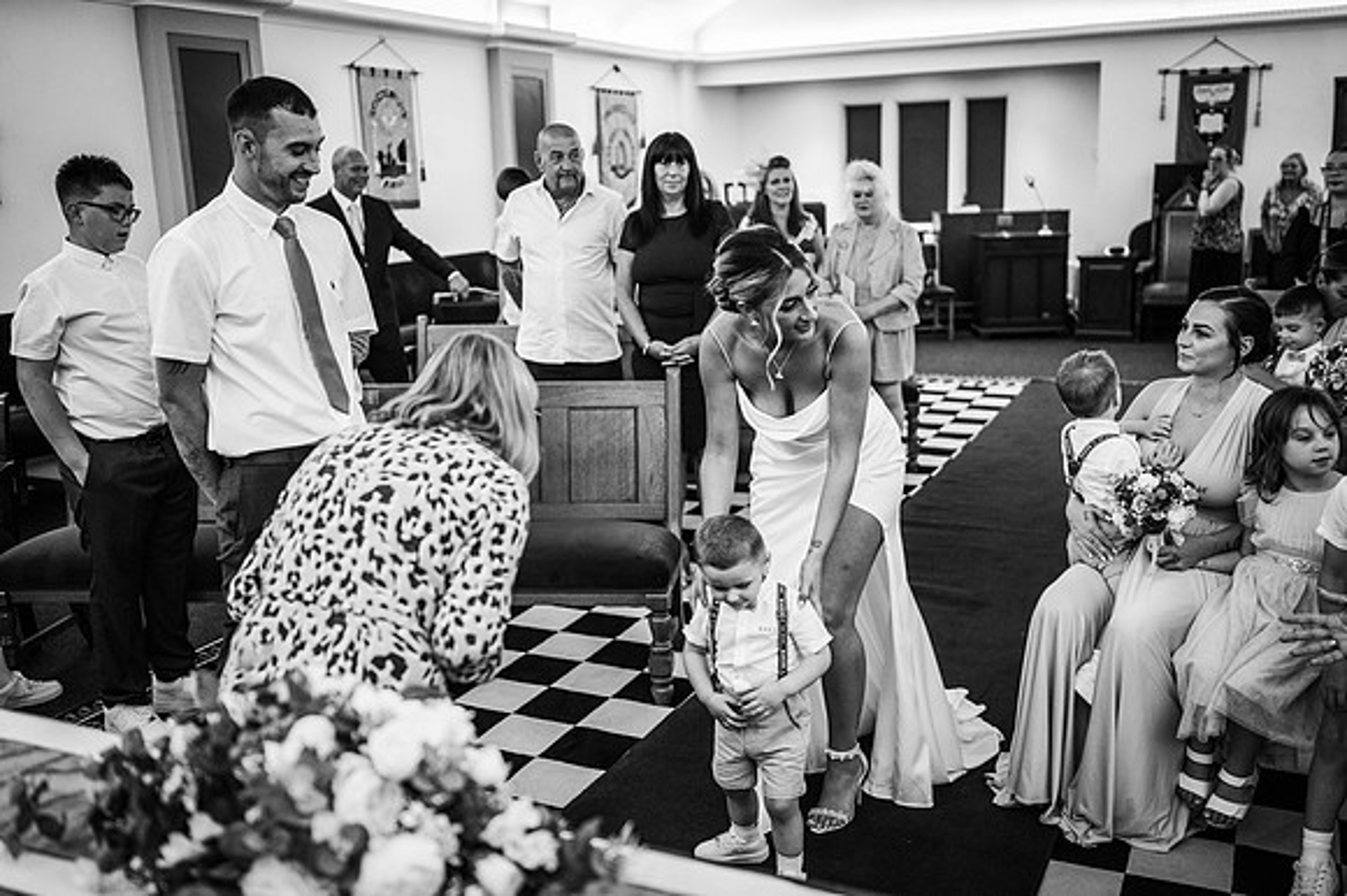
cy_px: 448
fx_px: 1309
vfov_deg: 37.8
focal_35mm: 35
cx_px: 674
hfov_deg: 54.5
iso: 900
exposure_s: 1/200
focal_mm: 35
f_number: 1.8
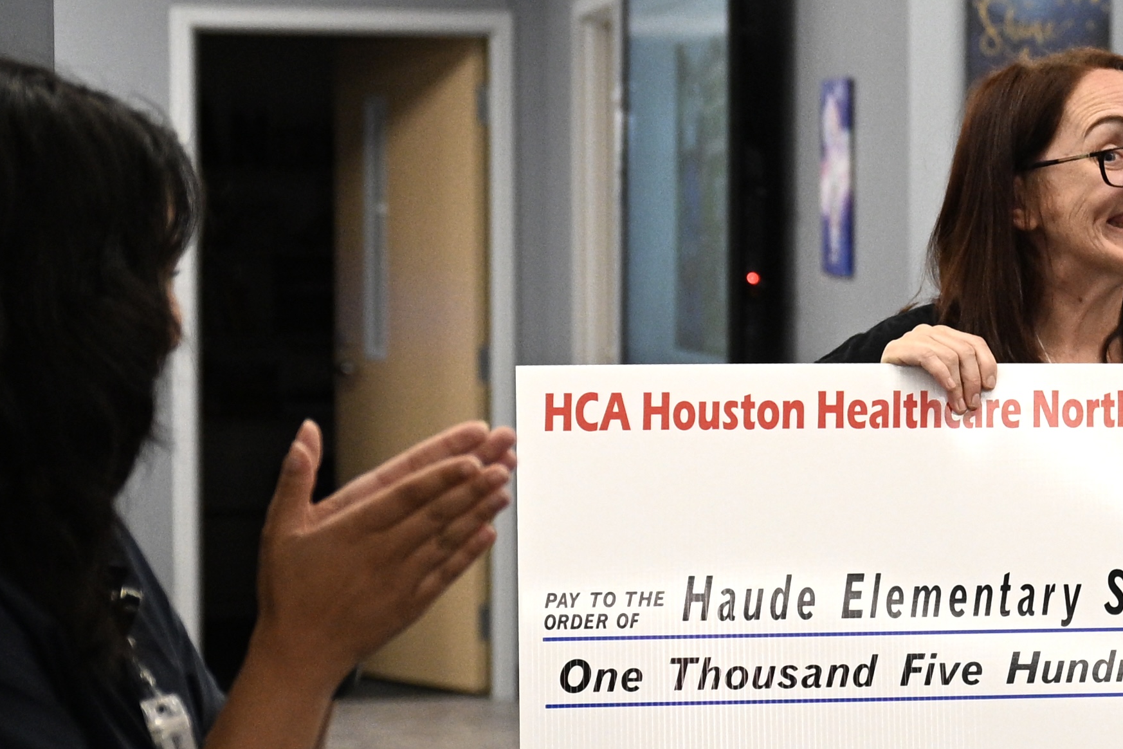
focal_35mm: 142
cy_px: 381
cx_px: 1291
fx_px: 4429
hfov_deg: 14.1
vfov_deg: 9.7
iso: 2000
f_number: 2.8
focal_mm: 41
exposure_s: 1/500
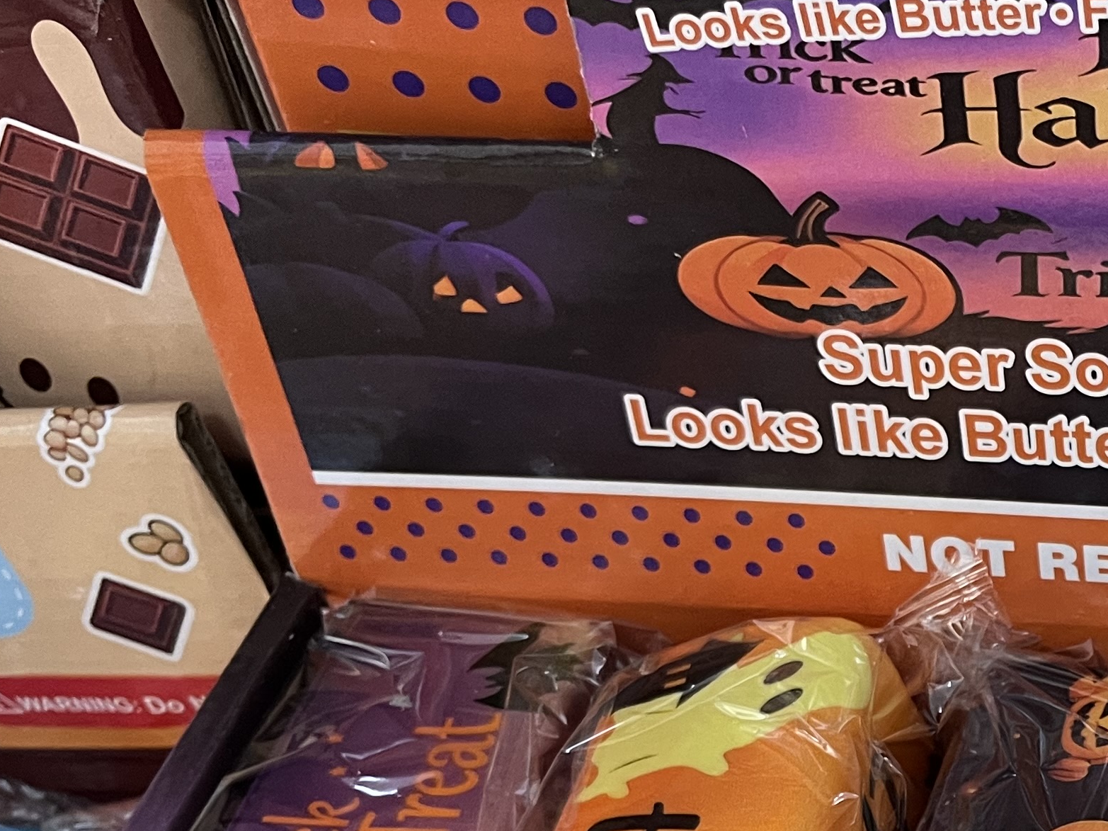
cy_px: 921
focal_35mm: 67
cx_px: 1270
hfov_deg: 26.3
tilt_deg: -49.7
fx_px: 2144
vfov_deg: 20.8
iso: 200
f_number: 1.6
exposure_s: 1/50
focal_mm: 5.1
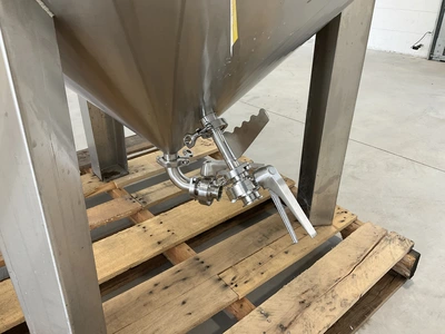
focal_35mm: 29
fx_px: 373
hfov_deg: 61.7
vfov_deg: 48.2
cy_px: 167
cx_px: 222
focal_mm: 3
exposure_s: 1/122
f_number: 1.8
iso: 64
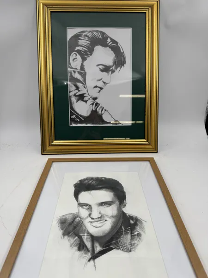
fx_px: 192
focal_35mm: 24
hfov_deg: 56.8
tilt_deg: -27.9
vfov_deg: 71.6
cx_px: 104
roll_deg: -1.4
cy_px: 139
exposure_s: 1/730
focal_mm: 6.76
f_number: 1.78
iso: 80
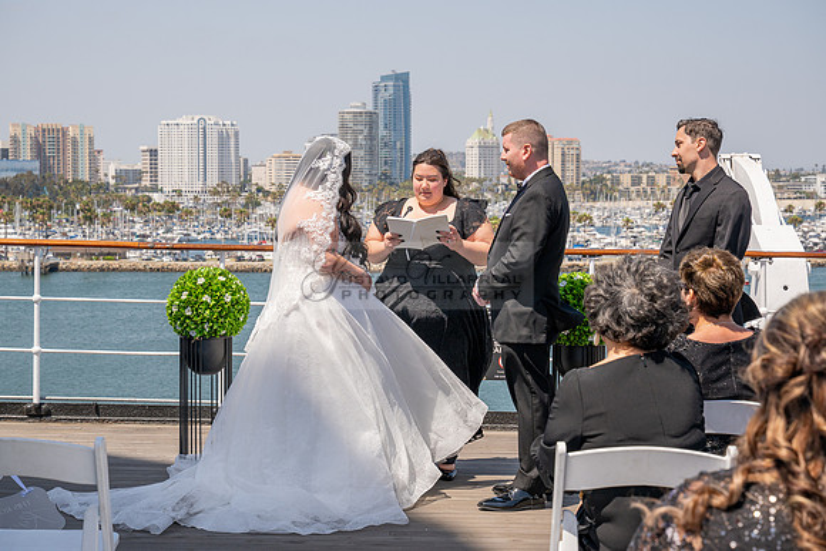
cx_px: 413
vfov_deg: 19.5
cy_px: 276
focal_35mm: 70
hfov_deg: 28.8
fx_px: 1606
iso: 200
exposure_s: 1/800
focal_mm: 70
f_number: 8
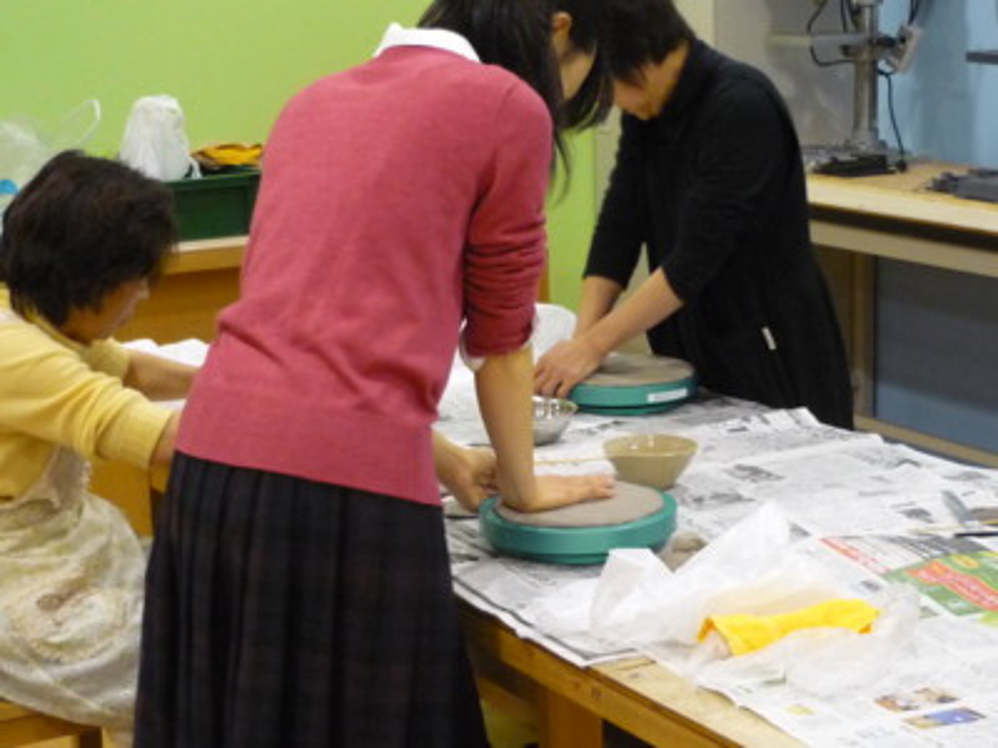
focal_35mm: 75
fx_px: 2162
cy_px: 374
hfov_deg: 26.0
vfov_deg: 19.6
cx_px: 499
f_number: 3.1
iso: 400
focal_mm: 7.8
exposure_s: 1/30
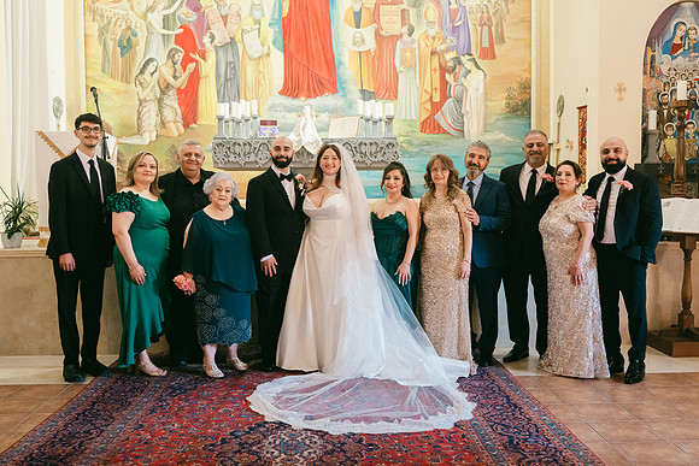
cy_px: 233
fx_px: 680
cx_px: 350
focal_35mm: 35
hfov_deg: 54.4
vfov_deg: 37.9
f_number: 4
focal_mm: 35
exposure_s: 1/125
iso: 2500
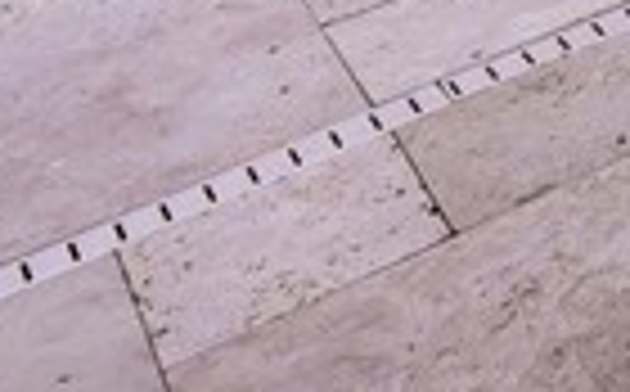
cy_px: -1174
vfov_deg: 7.8
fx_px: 1903
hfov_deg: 11.8
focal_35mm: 111
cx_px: 1804
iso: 50
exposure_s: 1/30
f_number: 8
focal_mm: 14
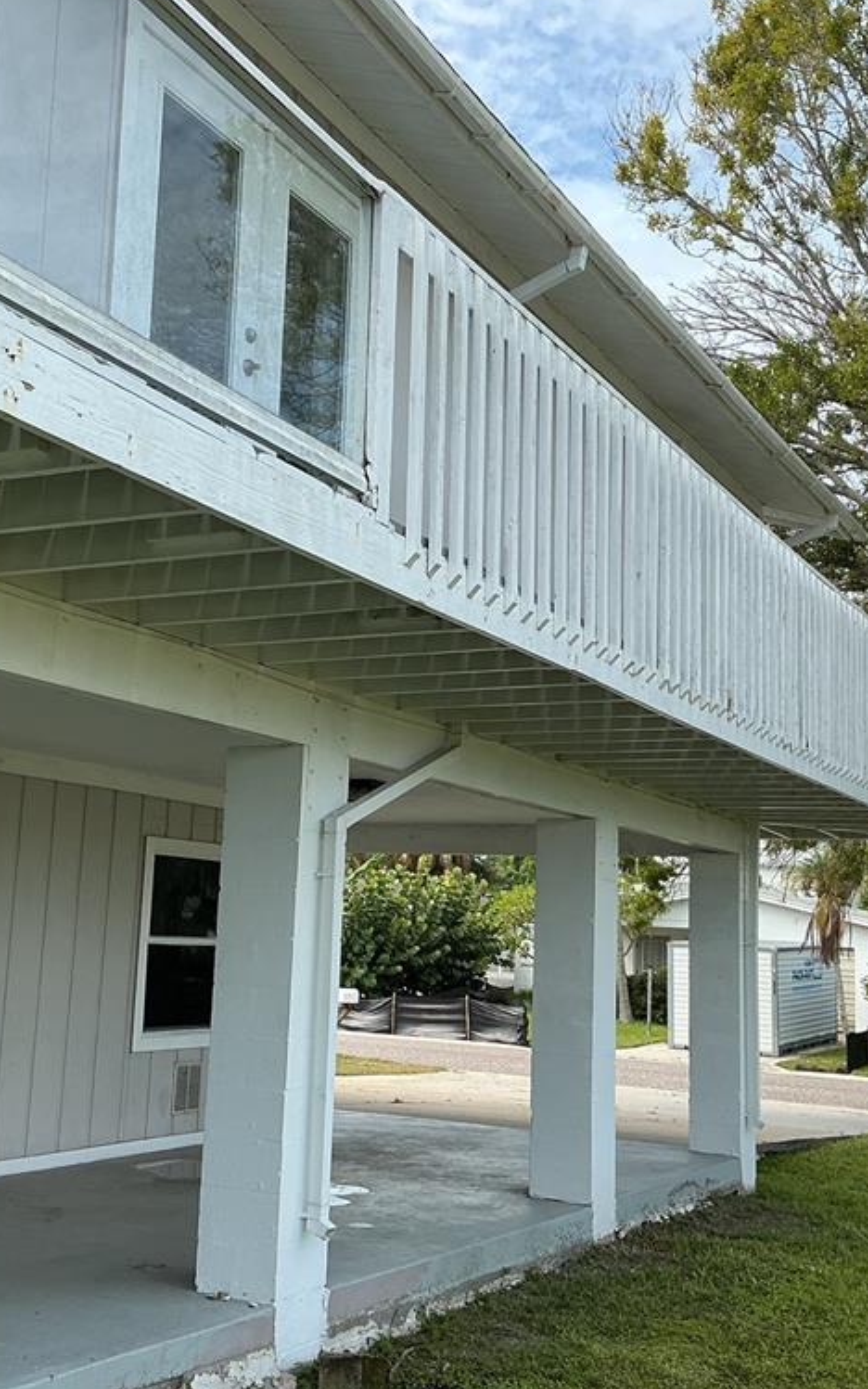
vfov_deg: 47.2
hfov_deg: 30.5
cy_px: 688
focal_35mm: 42
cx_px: 362
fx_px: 1590
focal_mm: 3
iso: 25
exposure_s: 1/759
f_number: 1.8
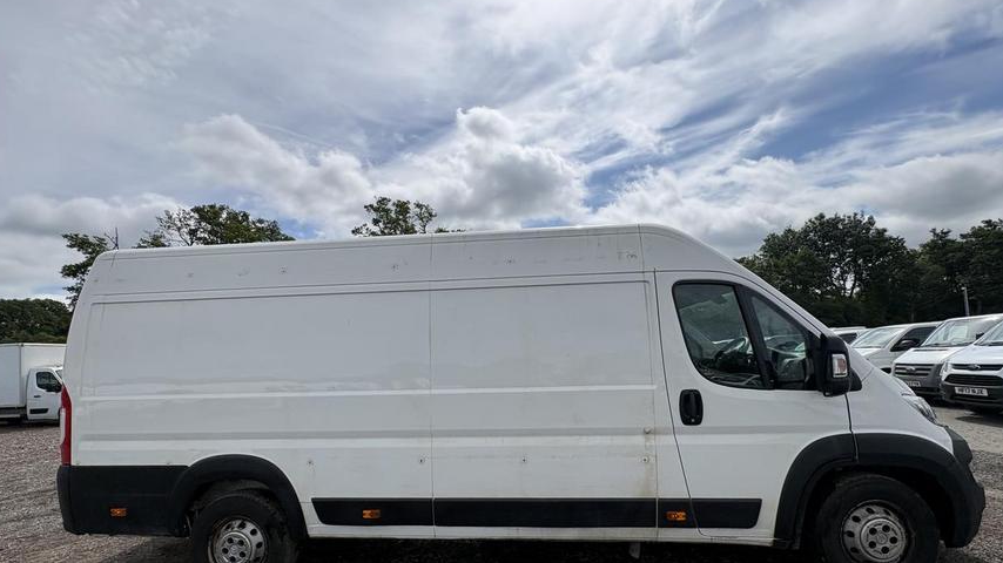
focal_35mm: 16
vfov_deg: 66.4
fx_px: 425
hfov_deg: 99.4
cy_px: 340
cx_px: 494
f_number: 2.2
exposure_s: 1/3717
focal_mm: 2.22
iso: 50
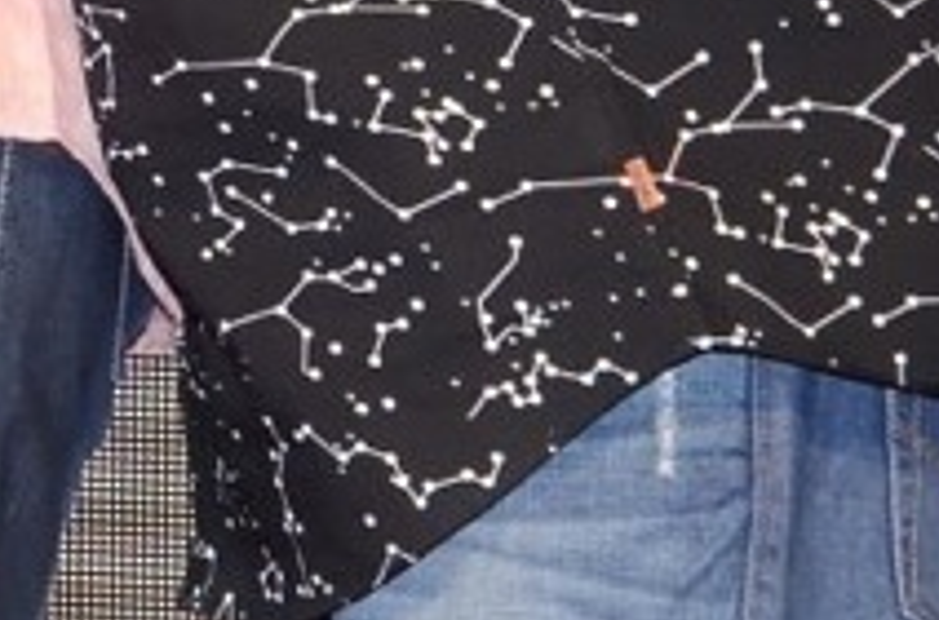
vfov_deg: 4.3
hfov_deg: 6.2
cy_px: -432
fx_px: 8140
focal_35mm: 313
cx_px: -1732
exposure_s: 1/125
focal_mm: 34
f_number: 5.6
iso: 320
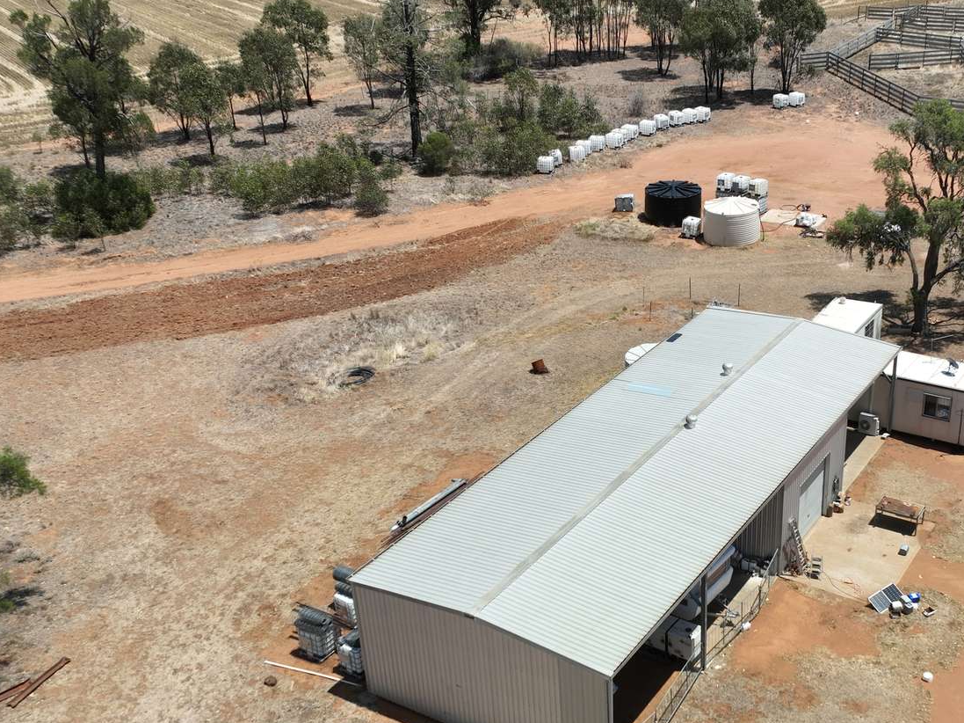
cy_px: 422
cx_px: 656
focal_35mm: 42
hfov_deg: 44.0
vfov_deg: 34.3
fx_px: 1169
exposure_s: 1/2000
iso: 100
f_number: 2.8
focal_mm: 12.29
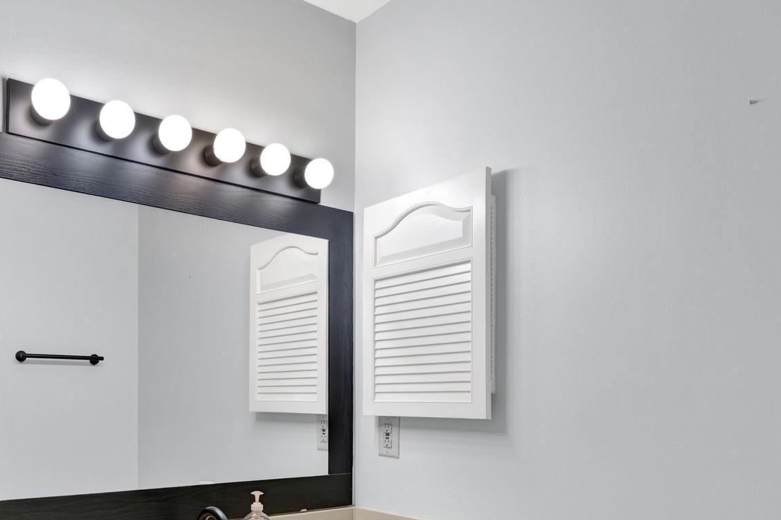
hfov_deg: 62.5
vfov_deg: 45.1
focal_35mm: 28
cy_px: 385
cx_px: 211
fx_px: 605
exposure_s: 1/6
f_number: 11
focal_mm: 15.5
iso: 400
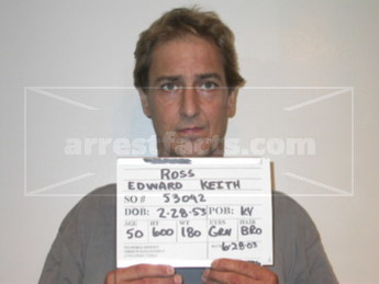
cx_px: 190
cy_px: 142
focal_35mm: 68
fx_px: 745
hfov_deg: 28.6
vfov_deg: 21.6
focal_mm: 14.2
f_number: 3.3
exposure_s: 1/60.3
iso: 100
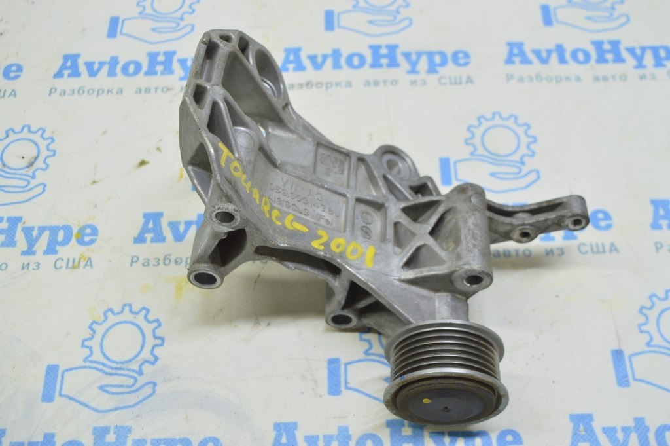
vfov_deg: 34.2
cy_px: 223
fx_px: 725
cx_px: 335
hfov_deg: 49.6
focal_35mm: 39
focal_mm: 26
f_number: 5.6
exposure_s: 1/20
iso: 400
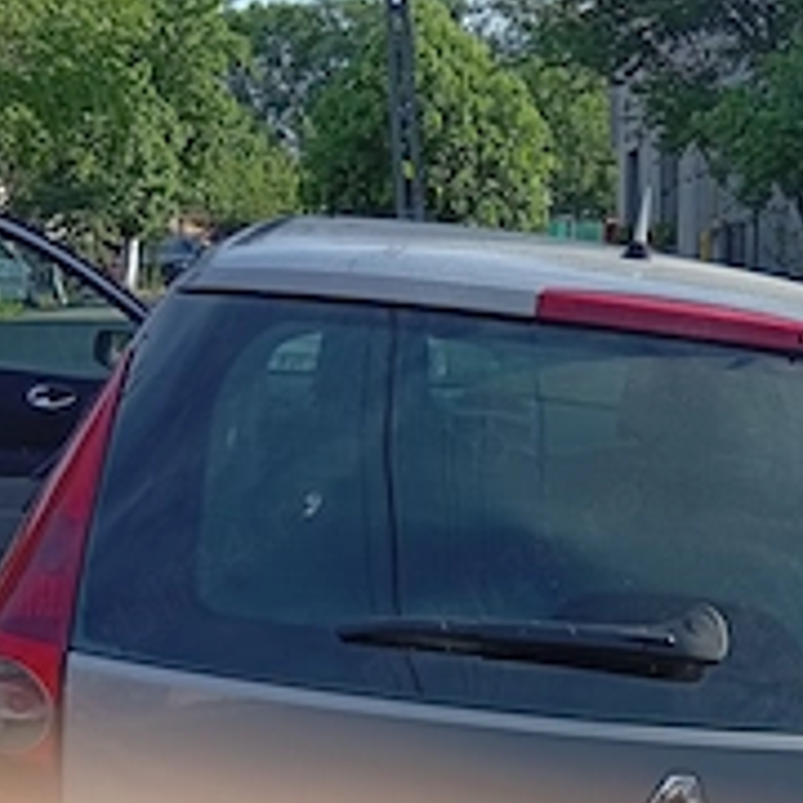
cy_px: 656
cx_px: 656
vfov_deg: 31.3
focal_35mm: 53
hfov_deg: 31.3
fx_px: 1391
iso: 50
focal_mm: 3.84
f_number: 1.8
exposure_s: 1/799
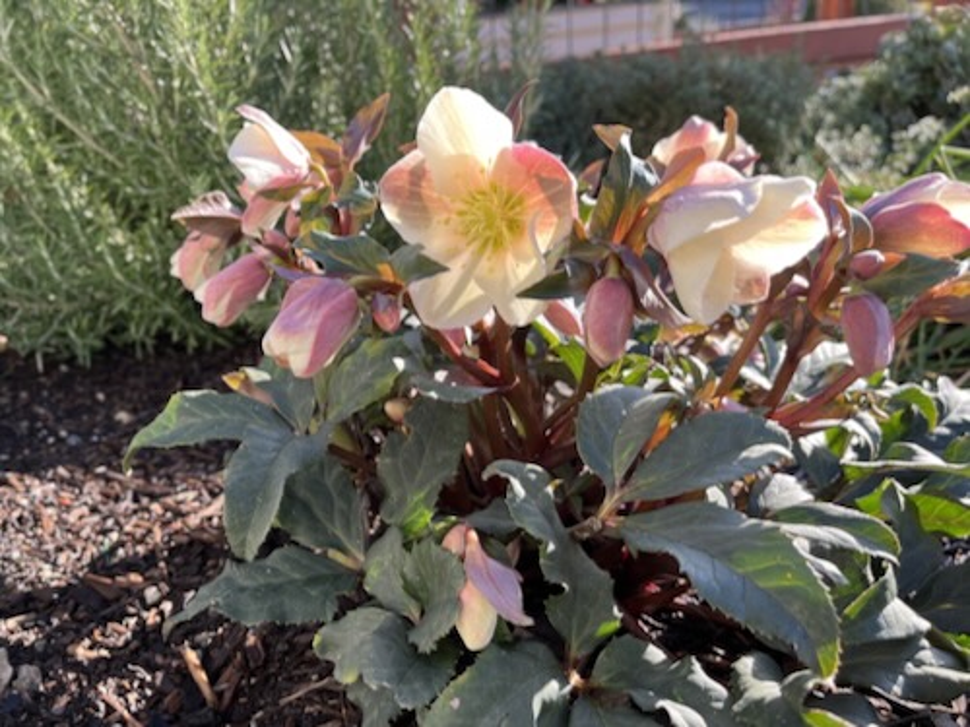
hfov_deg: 67.3
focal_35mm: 26
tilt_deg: -25.8
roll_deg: +4.4
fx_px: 729
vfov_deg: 53.1
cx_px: 485
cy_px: 364
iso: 50
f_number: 1.6
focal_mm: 5.1
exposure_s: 1/443
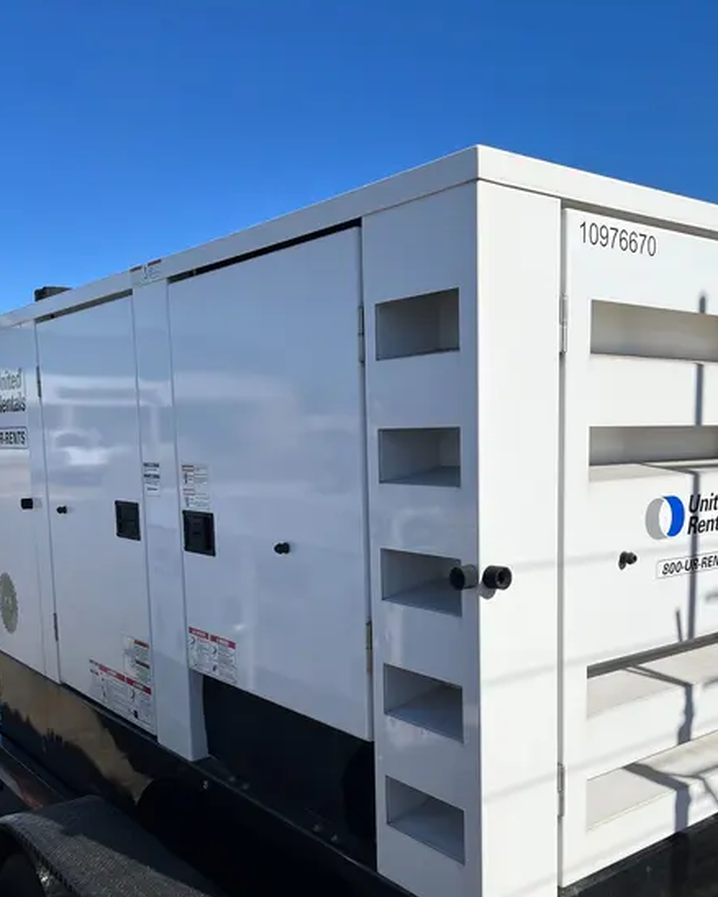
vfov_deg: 52.3
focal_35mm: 34
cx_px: 421
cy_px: 555
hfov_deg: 43.2
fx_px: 903
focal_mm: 5.1
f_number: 1.6
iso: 50
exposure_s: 1/9091
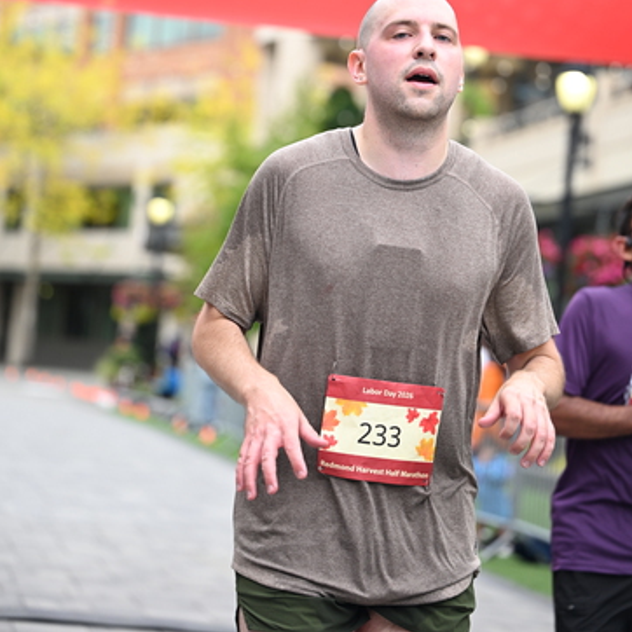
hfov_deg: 15.7
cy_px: 176
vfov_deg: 15.6
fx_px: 2293
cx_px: 313
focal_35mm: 111
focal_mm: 86
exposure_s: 1/1600
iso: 640
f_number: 2.8
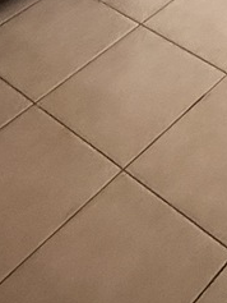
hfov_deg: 16.0
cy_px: -234
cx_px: 338
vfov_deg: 18.4
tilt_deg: -20.8
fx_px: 743
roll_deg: +2.1
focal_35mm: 85
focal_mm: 2.22
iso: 1000
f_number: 2.2
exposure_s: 1/40
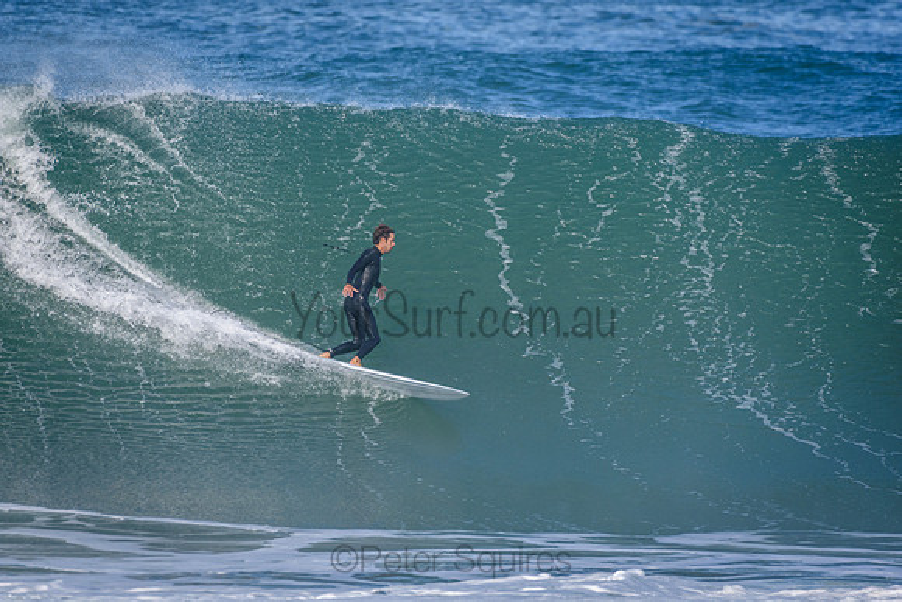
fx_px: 18795
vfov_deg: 1.8
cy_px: 301
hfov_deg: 2.7
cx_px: 451
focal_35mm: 750
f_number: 5.6
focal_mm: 500
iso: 500
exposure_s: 1/2000
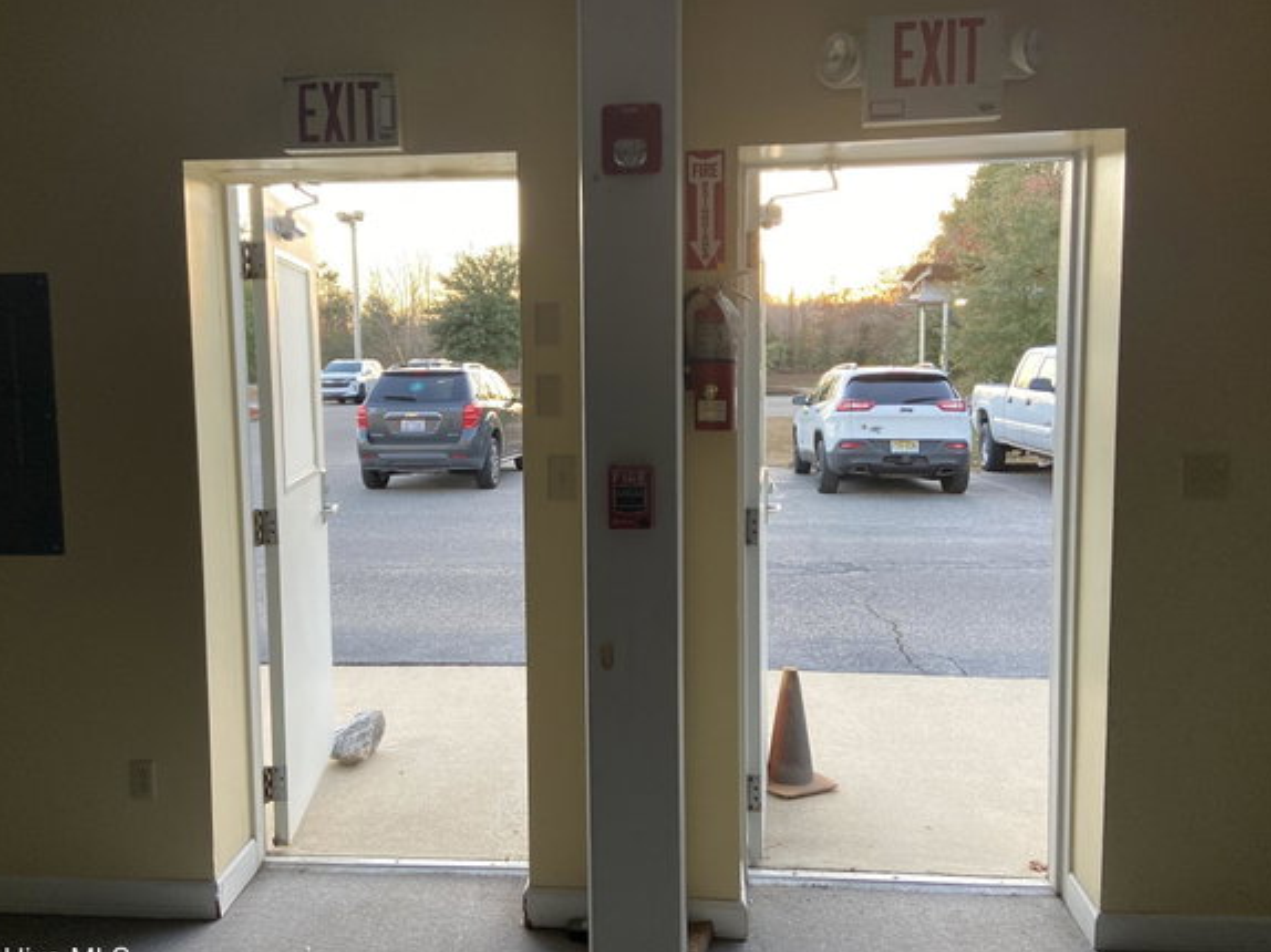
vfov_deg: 48.2
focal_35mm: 29
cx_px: 611
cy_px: 476
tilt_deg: -6.1
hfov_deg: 61.7
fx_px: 1064
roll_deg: +0.6
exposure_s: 1/122
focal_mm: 4.25
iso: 100
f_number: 1.8
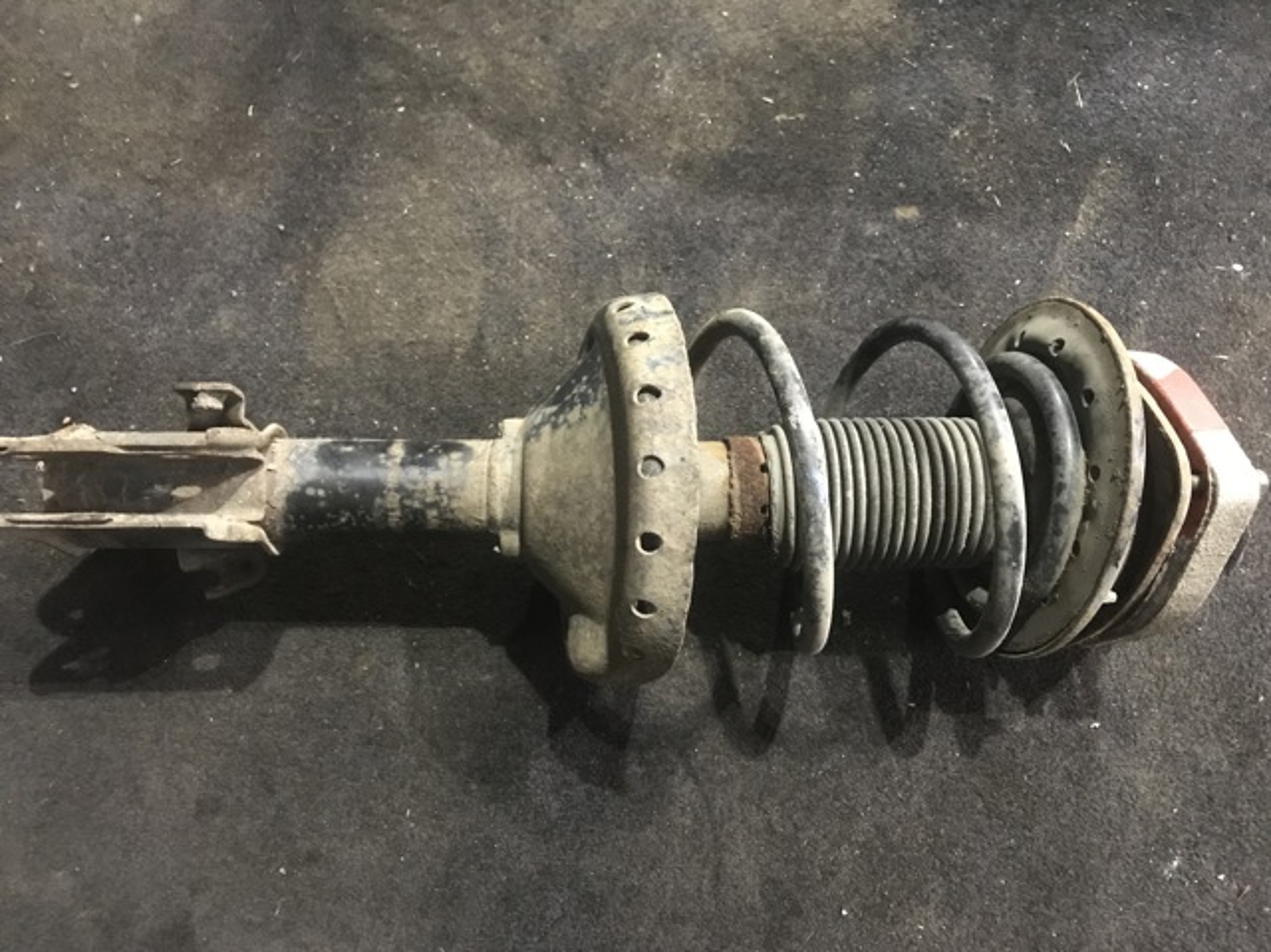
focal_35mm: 28
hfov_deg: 63.5
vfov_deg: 49.7
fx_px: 1027
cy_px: 476
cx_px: 636
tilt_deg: -72.3
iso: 80
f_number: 1.8
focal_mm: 3.99
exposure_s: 1/4
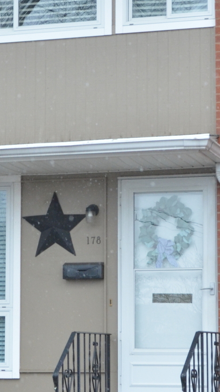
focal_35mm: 130
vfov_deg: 16.5
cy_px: 212
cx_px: 83
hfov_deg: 9.3
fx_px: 1348
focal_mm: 30
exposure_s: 1/200
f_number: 7.1
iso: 800
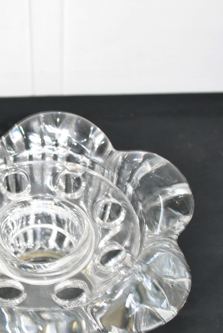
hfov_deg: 17.4
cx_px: 34
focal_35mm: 78
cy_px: 221
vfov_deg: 25.8
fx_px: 722
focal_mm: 28
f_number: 4.5
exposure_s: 1/10
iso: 200
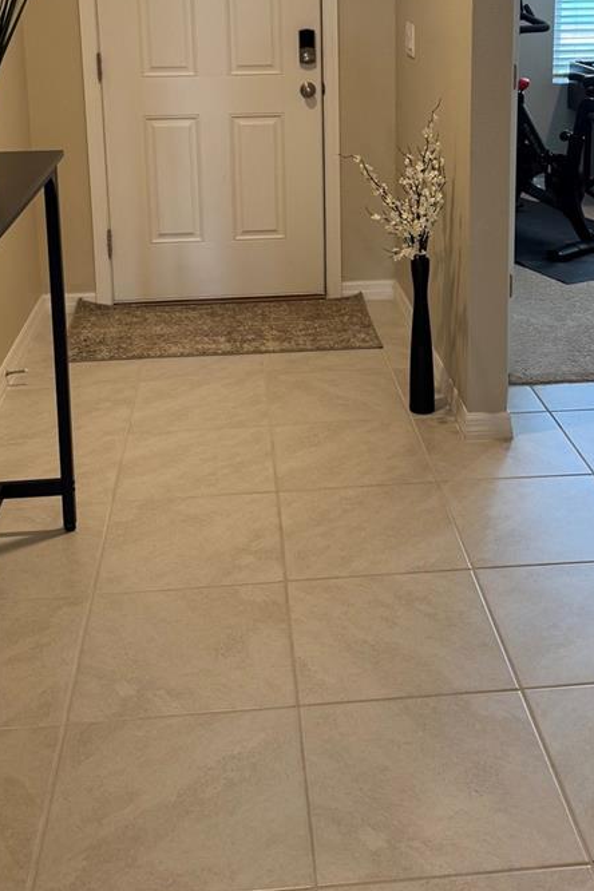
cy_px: 186
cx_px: 352
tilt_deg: -12.0
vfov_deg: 41.8
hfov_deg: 29.8
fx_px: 1114
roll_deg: +0.4
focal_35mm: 45
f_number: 1.78
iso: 125
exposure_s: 1/60
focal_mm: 6.76
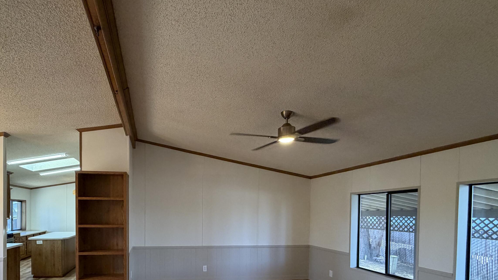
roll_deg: +0.4
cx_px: 184
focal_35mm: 20
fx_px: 264
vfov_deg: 52.8
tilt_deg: -1.8
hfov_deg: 84.8
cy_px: 217
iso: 320
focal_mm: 2.22
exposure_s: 1/120
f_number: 2.2
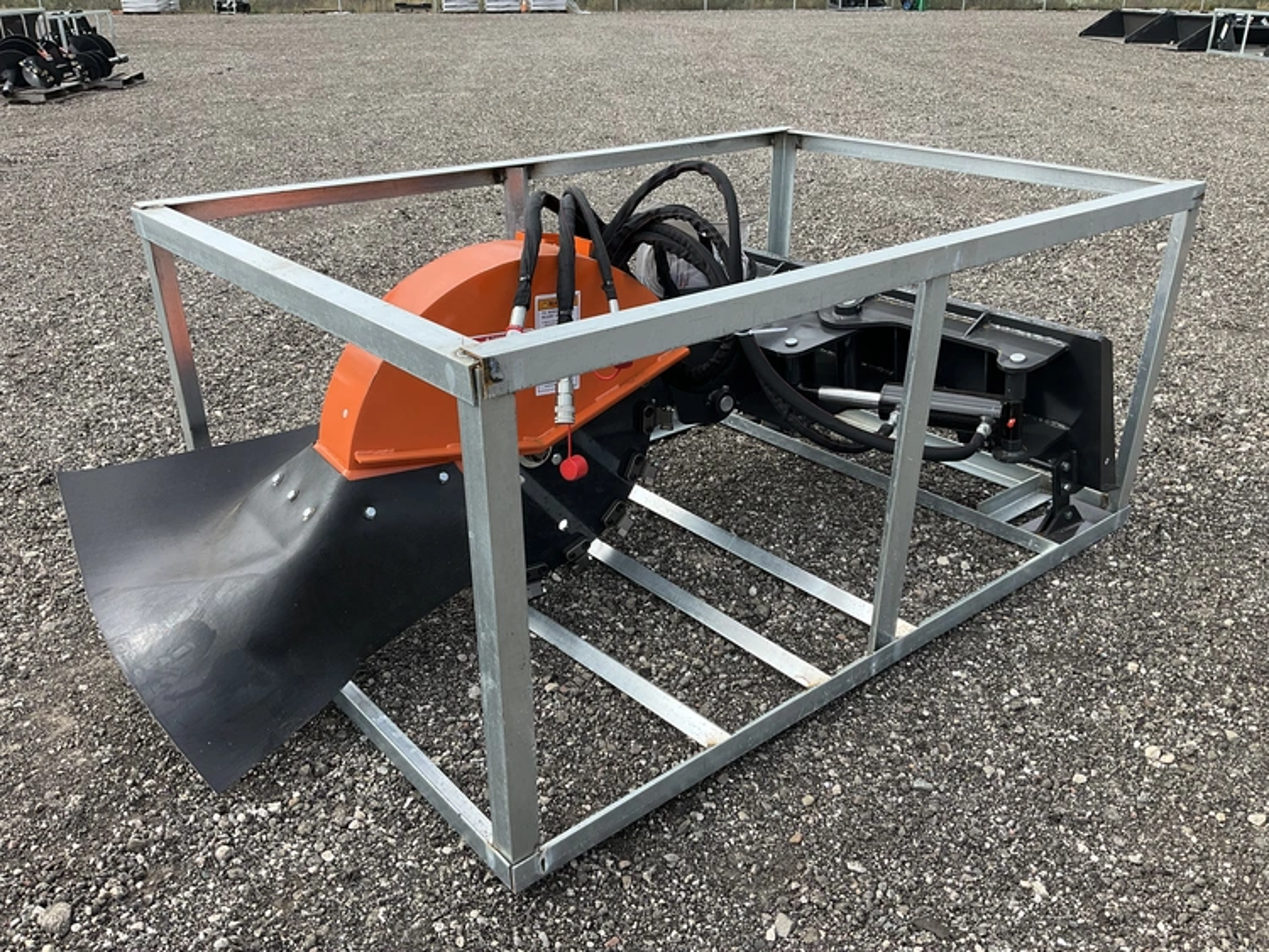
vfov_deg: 48.3
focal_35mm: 29
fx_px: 1063
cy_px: 476
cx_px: 634
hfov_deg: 61.6
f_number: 1.8
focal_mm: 3
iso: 25
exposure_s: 1/599
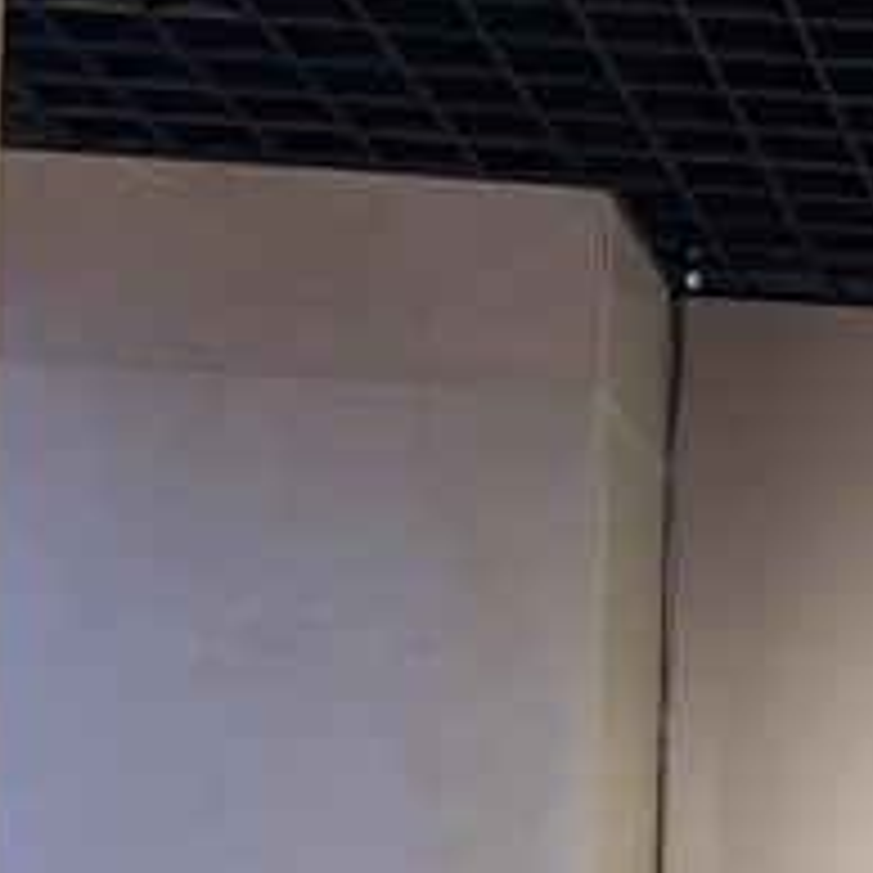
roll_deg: -0.3
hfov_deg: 12.0
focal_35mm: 121
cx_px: 1989
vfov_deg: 13.6
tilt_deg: +2.9
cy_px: 1278
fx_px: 3452
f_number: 1.6
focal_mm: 5.96
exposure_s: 1/50
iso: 250
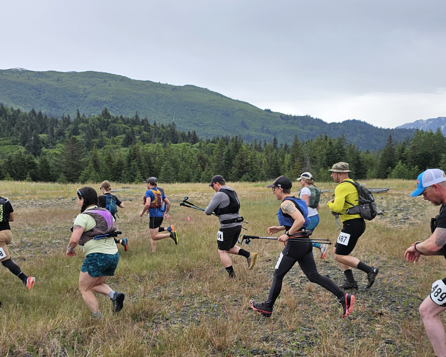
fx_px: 541
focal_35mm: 41
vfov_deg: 36.2
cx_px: 260
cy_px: 226
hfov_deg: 44.6
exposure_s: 1/314
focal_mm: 6.3
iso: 12
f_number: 1.7
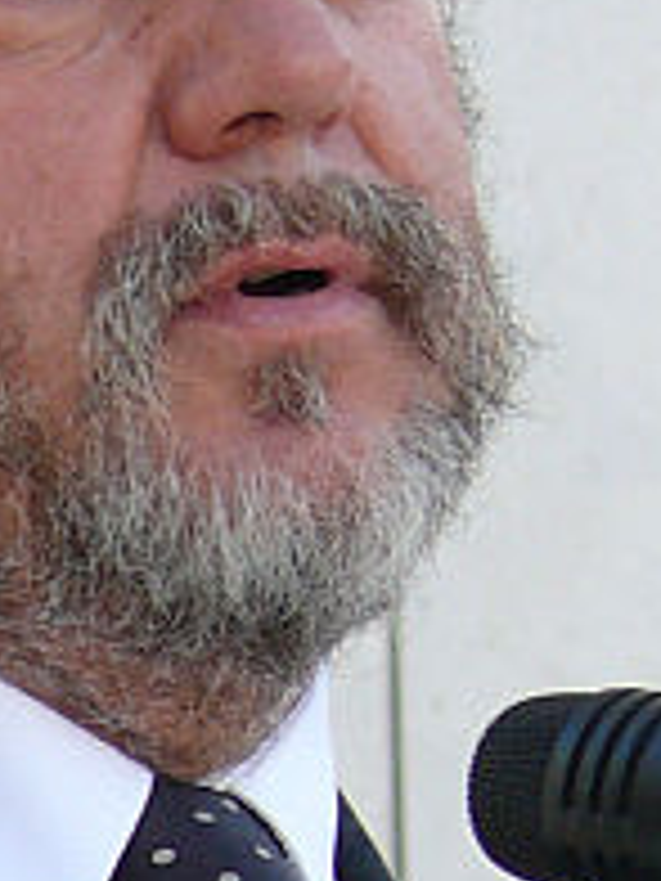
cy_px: 742
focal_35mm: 1517
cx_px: -76
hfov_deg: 1.0
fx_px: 38623
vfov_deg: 1.3
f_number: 4
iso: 100
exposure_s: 1/200
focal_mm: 58.7
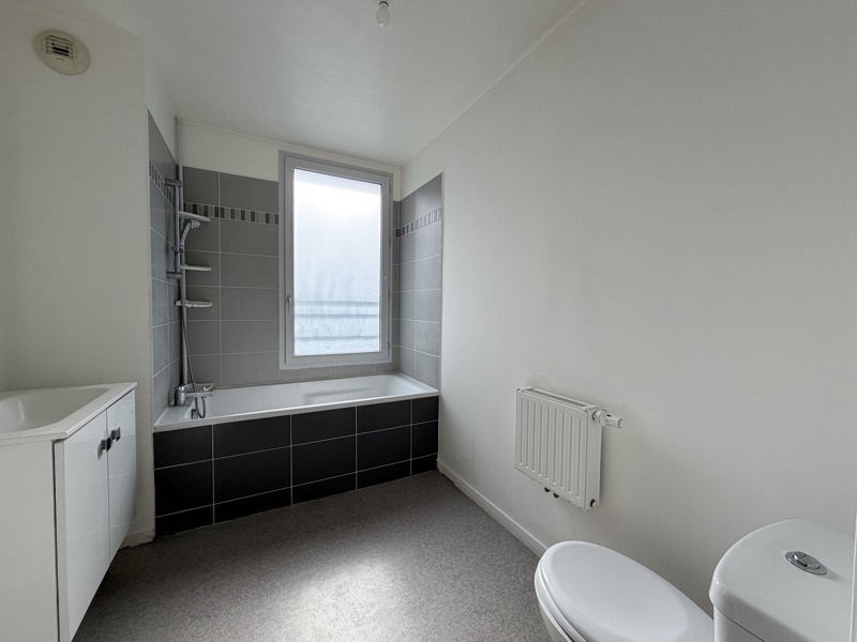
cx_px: 428
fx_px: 347
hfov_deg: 102.1
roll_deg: -0.8
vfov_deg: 85.7
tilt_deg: -2.4
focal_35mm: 14
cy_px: 321
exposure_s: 1/228
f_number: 2.2
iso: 40
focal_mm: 2.22
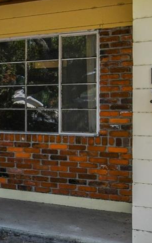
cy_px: 101
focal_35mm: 64
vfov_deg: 31.9
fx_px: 424
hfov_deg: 15.6
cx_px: -164
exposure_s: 1/60
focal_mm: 13
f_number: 7.1
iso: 100
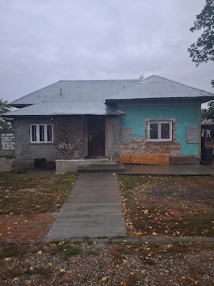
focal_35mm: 27
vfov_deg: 65.3
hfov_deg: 51.4
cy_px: 143
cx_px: 107
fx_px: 223
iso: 640
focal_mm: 4
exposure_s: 1/60.2
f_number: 1.8
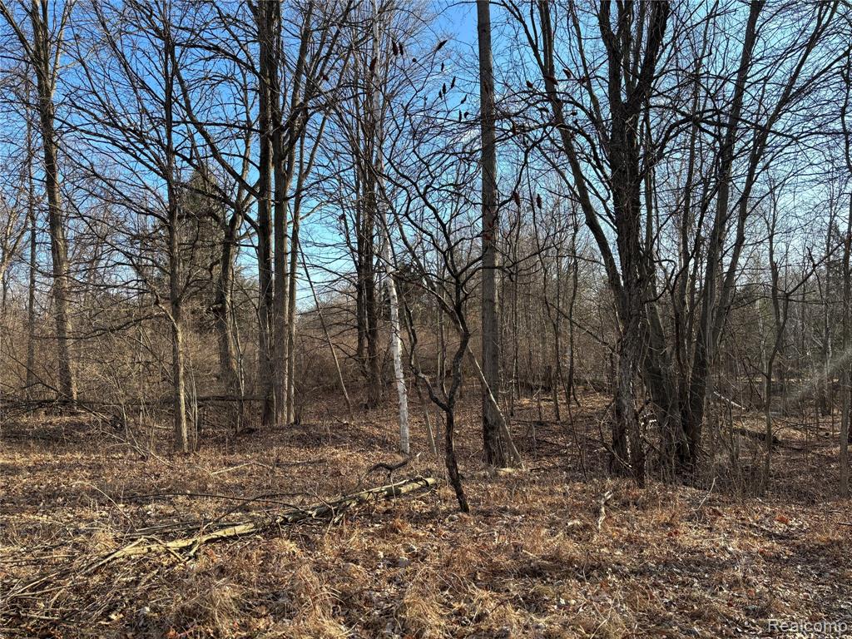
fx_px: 640
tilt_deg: +2.2
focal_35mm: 26
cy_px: 320
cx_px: 426
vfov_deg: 53.1
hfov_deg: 67.3
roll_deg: +0.1
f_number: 1.6
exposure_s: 1/988
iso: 50
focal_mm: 5.96
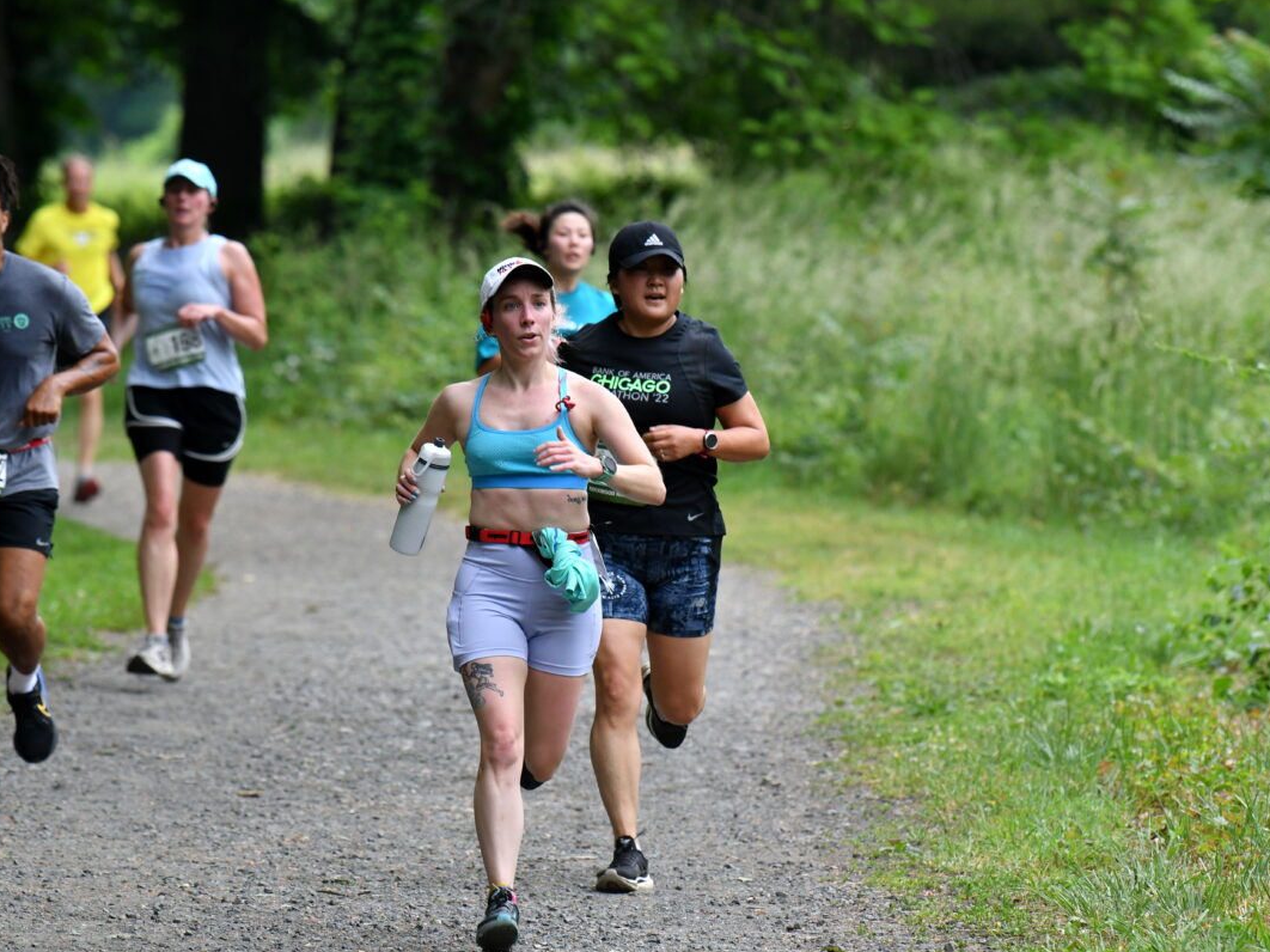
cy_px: 475
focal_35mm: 326
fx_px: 11958
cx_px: 580
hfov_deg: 6.1
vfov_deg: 4.6
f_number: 4.5
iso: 800
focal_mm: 200
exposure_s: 1/640
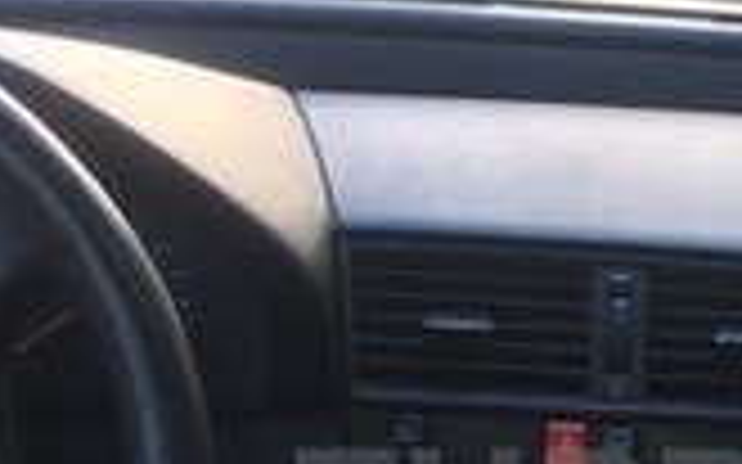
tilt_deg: -19.5
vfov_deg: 10.5
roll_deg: -3.6
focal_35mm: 123
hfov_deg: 16.6
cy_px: 516
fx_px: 2486
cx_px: 755
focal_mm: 4.15
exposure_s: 1/50
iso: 50
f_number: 2.2
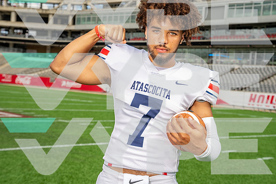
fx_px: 414
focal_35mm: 54
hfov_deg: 36.9
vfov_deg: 25.0
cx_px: 138
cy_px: 82
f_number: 5.6
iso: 100
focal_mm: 48
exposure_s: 1/320
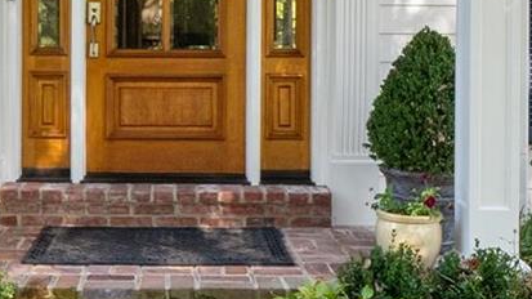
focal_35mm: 73
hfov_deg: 28.8
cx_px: 173
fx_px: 1029
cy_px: -12
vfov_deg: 16.1
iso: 400
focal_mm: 9
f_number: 8
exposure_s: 1/60
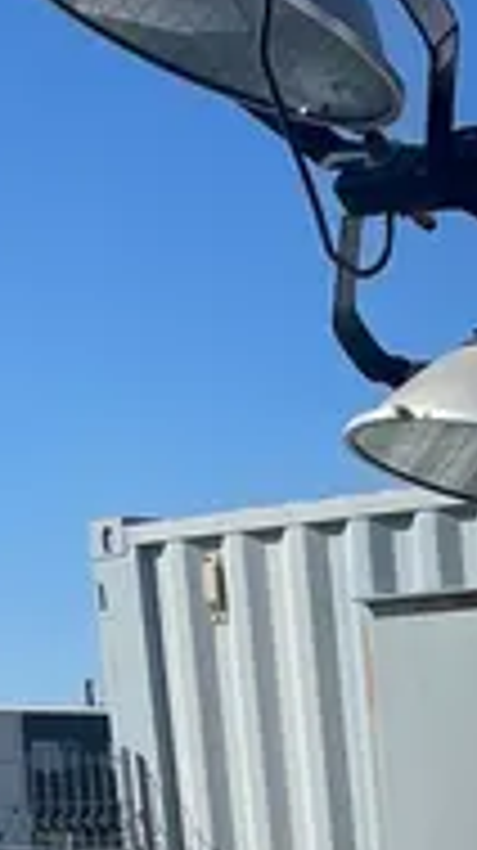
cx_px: 1053
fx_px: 2479
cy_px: 1266
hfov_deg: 9.9
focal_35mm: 110
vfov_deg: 17.5
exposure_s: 1/8403
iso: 50
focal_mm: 4.2
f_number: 1.6
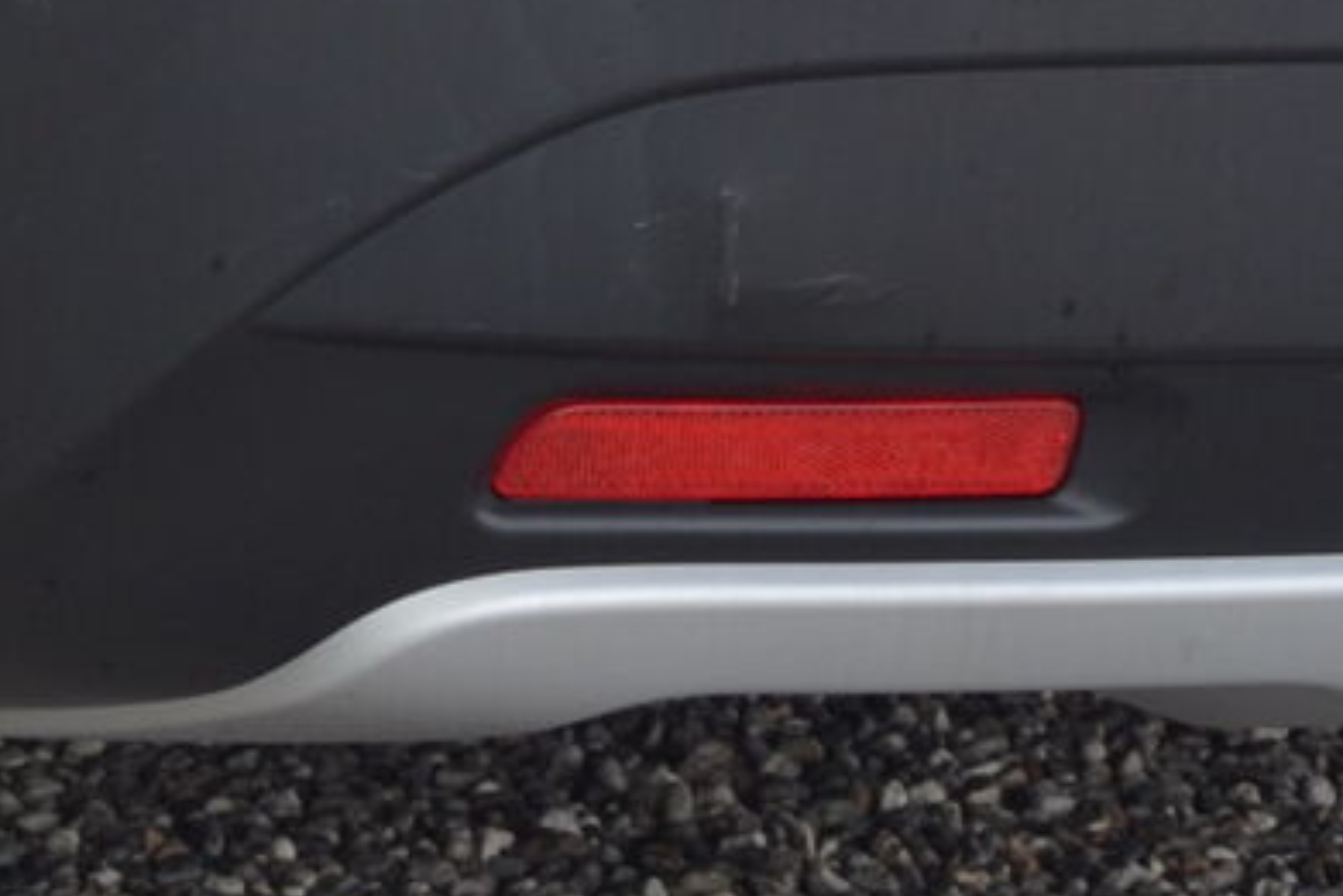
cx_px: 821
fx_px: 6045
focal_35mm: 162
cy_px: -985
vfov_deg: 8.0
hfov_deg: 12.7
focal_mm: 22
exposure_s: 1/125
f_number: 5.6
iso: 110
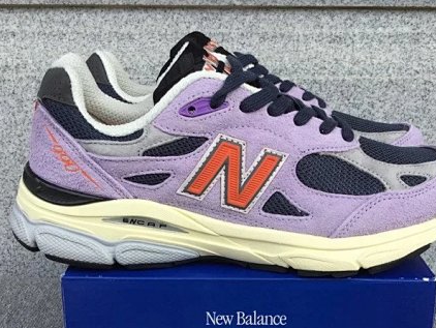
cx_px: 244
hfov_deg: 40.3
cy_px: 244
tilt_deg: -18.7
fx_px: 592
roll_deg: -0.1
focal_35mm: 47
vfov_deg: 30.4
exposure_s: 1/338
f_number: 2.4
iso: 25
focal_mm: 3.3
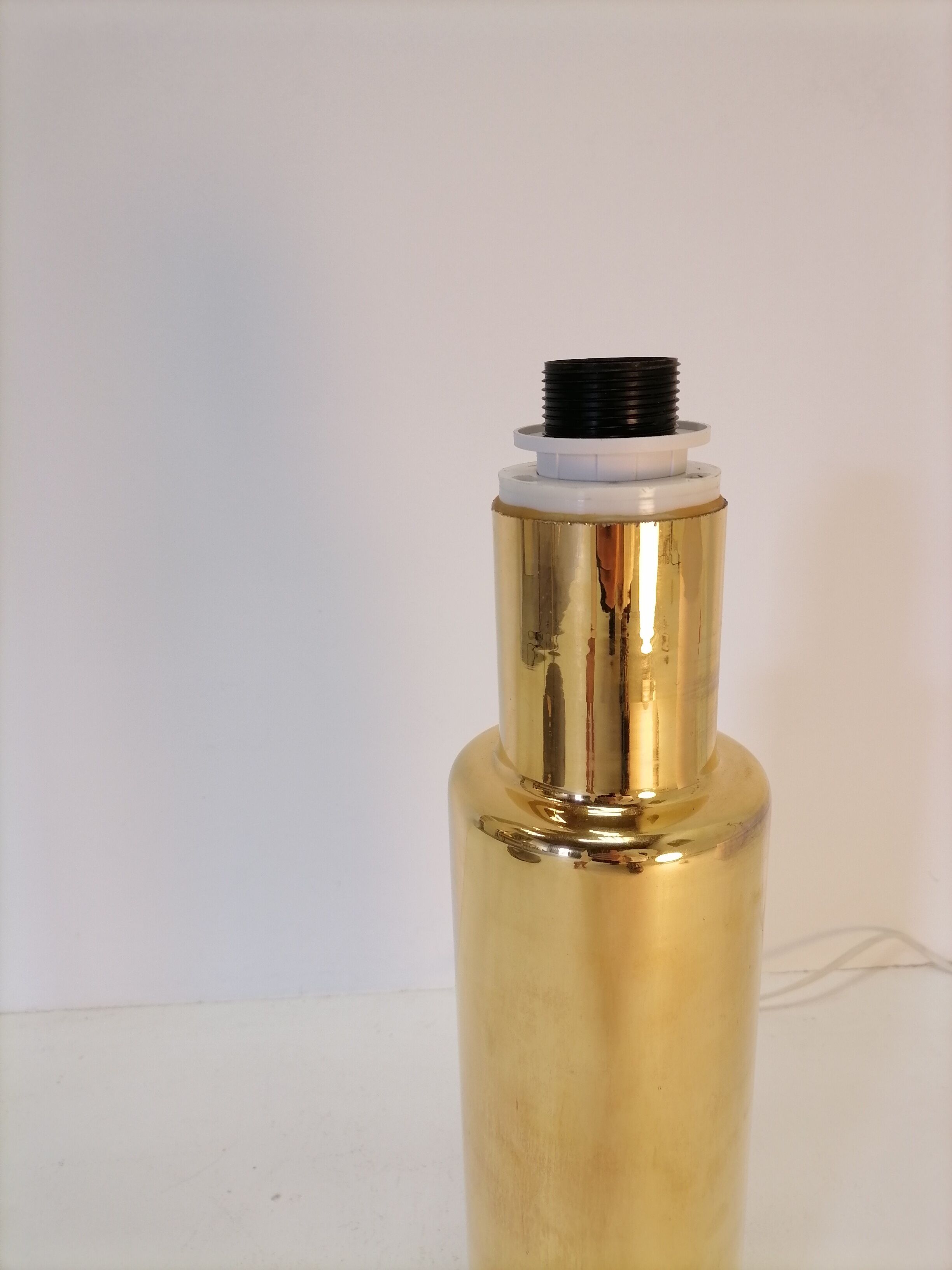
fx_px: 953
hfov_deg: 53.1
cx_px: 476
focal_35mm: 26
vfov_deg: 67.3
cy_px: 635
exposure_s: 1/33.3
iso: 80
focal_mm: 5.4
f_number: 1.8
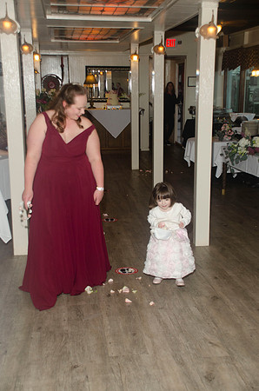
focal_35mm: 46
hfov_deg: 28.8
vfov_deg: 42.4
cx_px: 130
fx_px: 504
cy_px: 196
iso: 400
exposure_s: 1/80
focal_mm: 31
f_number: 4
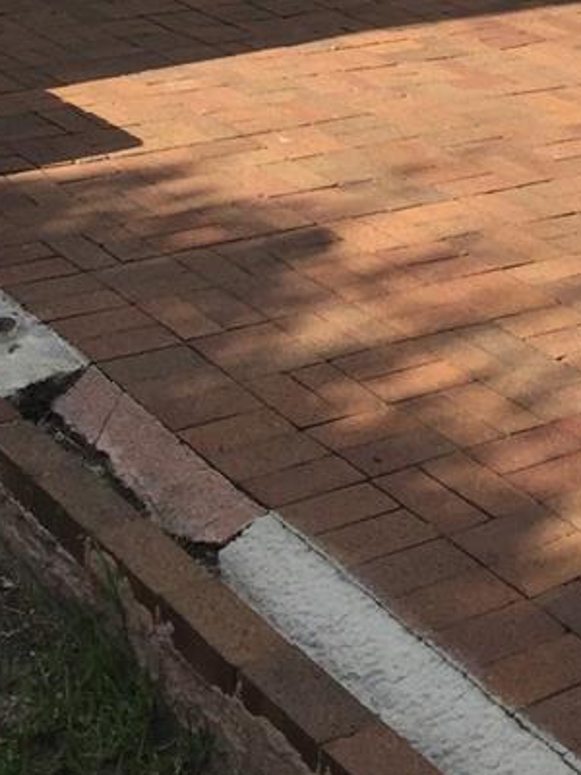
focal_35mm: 87
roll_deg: -0.9
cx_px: 256
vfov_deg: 20.1
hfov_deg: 17.0
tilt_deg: -4.8
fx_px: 1947
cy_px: -300
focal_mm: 4.15
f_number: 2.2
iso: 32
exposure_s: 1/1041
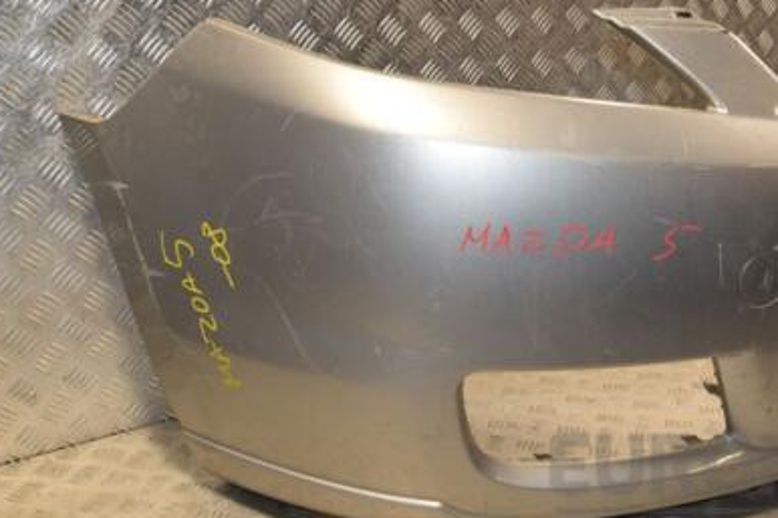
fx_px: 907
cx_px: 512
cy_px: 196
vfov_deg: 31.7
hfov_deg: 45.8
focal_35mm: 42
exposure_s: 1/200
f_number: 8
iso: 800
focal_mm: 18
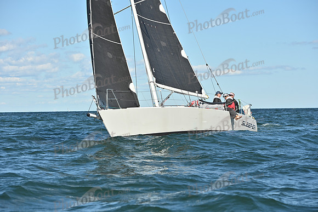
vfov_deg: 11.2
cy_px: 106
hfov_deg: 16.8
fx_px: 1078
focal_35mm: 122
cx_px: 159
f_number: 6.3
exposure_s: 1/3200
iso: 320
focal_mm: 122
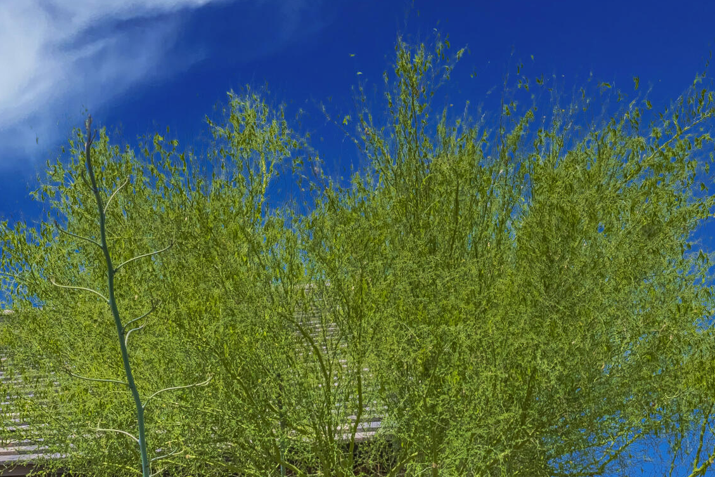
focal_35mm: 109
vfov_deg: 12.2
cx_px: -172
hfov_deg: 17.7
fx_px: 2165
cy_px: 600
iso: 100
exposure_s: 1/8000
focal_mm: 41
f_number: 11
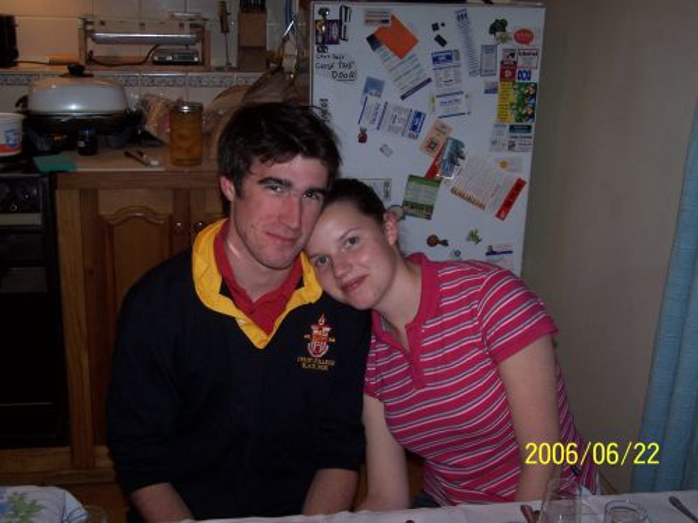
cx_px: 349
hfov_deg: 46.8
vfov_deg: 36.0
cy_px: 262
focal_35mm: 40
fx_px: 807
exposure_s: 1/60
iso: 140
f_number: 2.8
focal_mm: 6.7
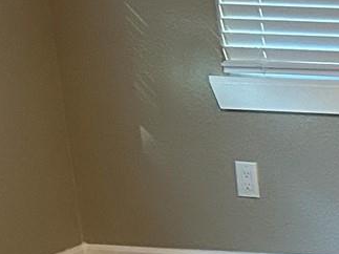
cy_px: 317
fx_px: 1615
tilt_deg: -17.6
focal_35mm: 165
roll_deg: +0.4
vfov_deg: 8.9
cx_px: 854
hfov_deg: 10.2
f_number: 1.5
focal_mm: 5.7
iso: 320
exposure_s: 1/60
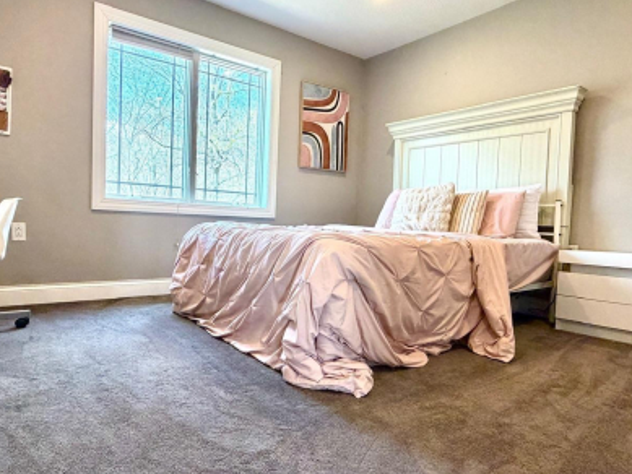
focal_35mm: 24
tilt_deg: -2.7
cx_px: 326
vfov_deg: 56.8
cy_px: 245
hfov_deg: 71.6
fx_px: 438
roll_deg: -1.9
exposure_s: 1/102
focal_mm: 2.22
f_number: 2.2
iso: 320
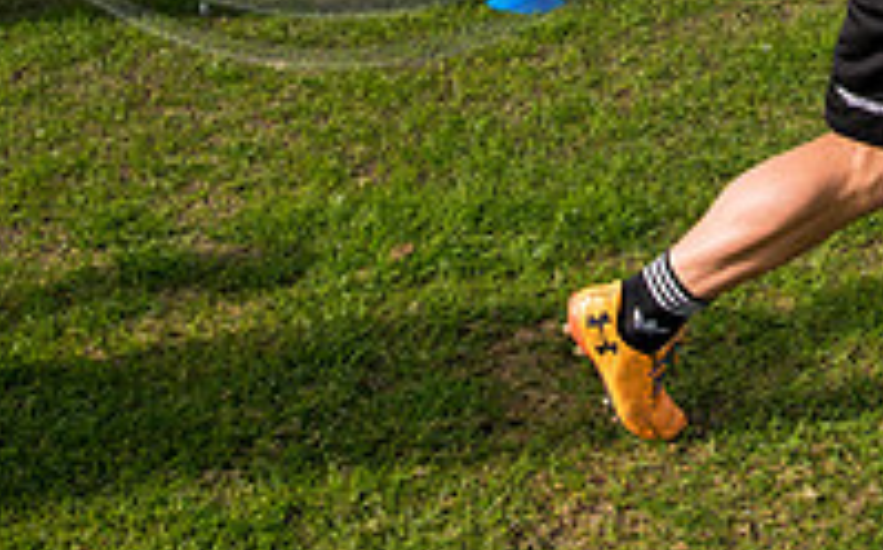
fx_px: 1924
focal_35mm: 80
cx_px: 749
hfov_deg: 25.3
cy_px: -348
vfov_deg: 14.8
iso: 250
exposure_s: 1/2000
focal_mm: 20
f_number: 4
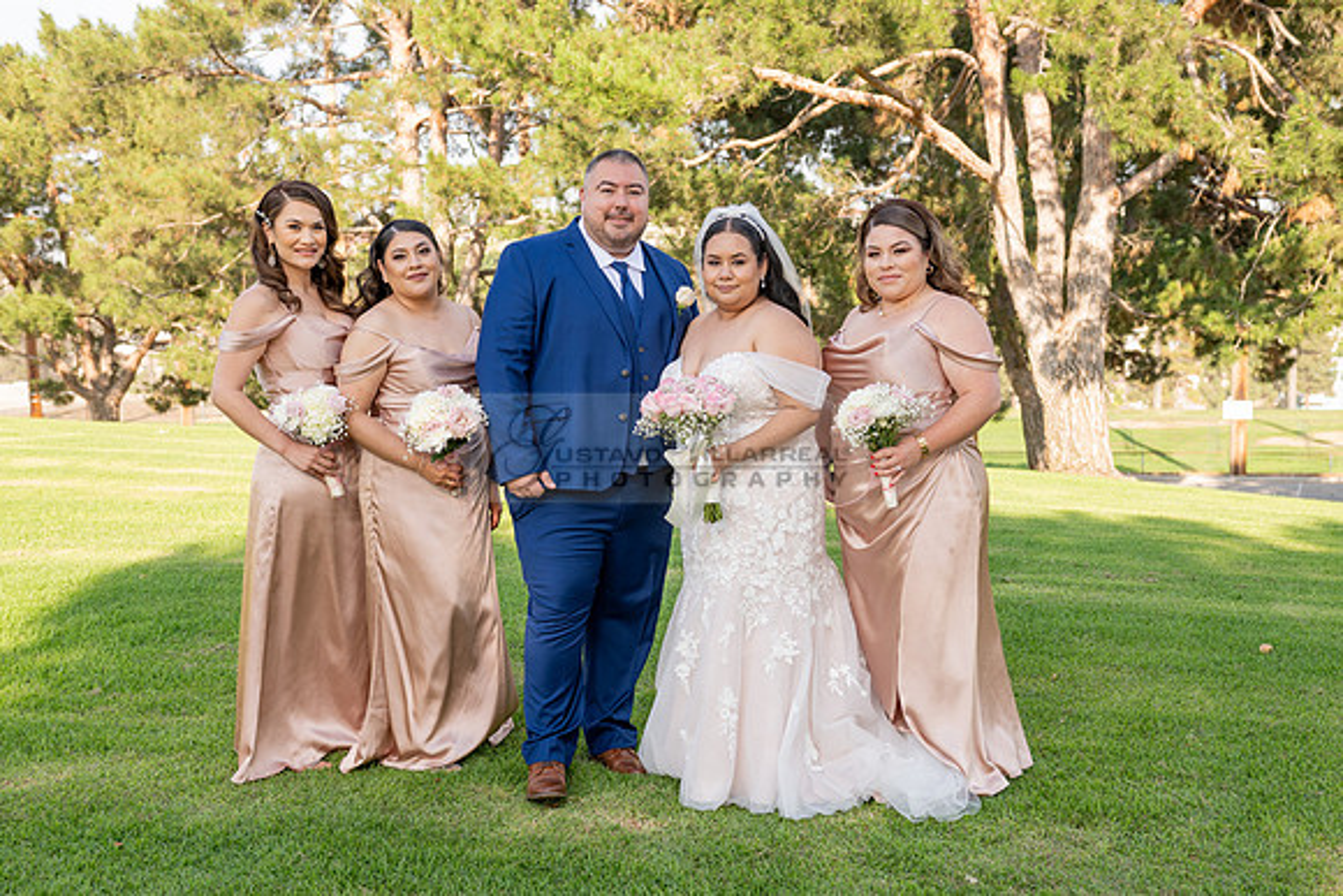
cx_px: 674
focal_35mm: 41
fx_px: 1524
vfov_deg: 32.7
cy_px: 485
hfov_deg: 47.6
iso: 80
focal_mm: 35
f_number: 4
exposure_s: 1/160
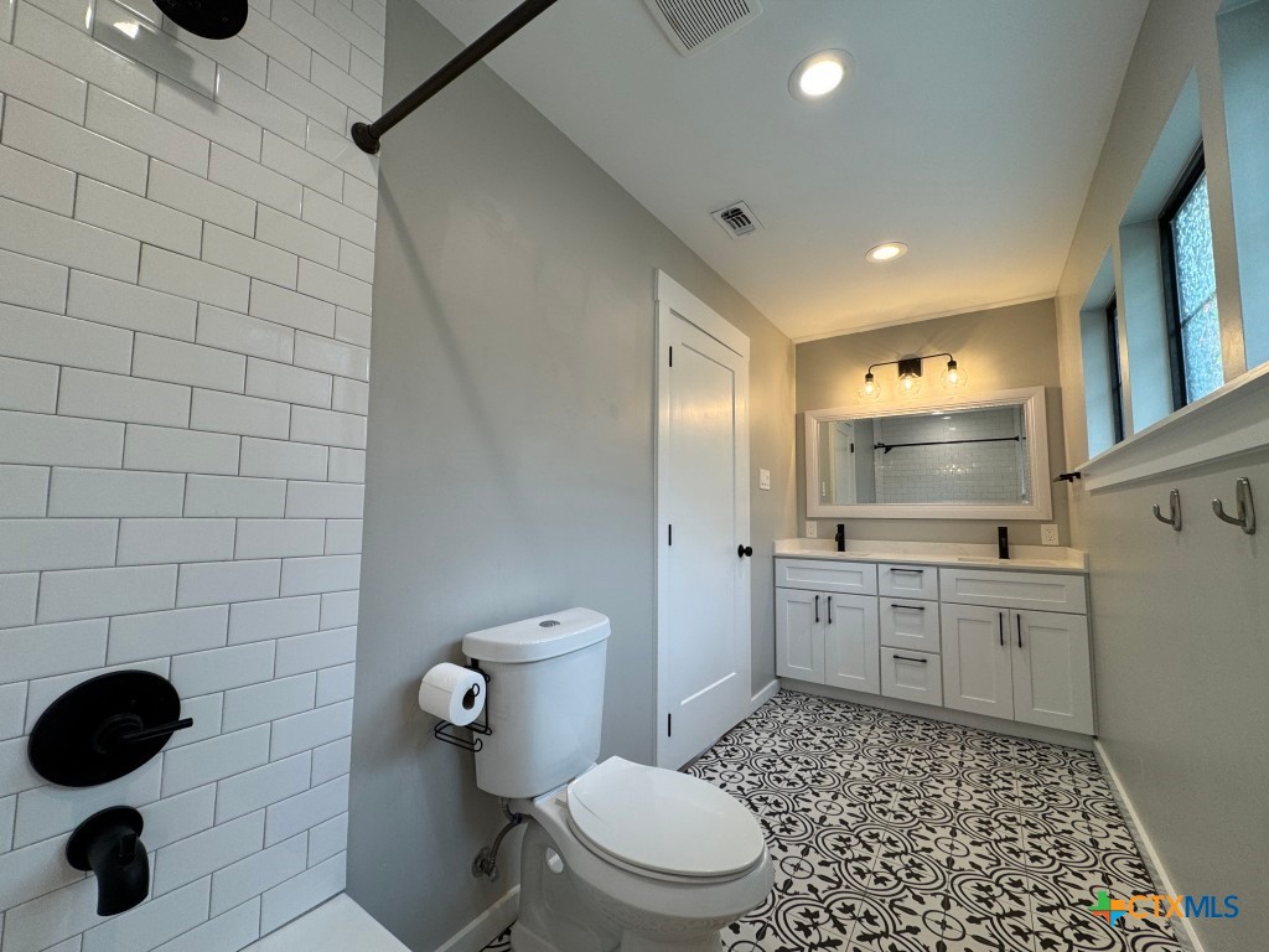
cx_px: 634
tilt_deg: +3.7
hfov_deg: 102.1
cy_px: 476
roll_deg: -0.6
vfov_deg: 85.7
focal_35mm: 14
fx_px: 513
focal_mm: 2.22
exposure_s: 1/120
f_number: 2.2
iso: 80
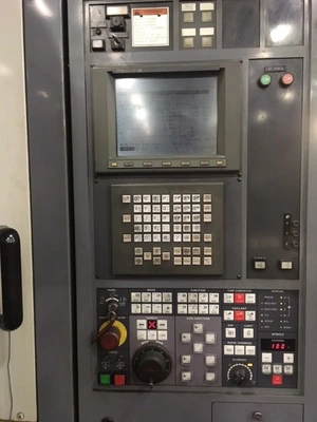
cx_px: 158
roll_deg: +0.8
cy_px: 211
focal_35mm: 29
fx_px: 354
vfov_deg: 61.7
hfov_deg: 48.2
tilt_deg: -5.5
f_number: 2.2
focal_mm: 4.15
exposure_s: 1/15
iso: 250
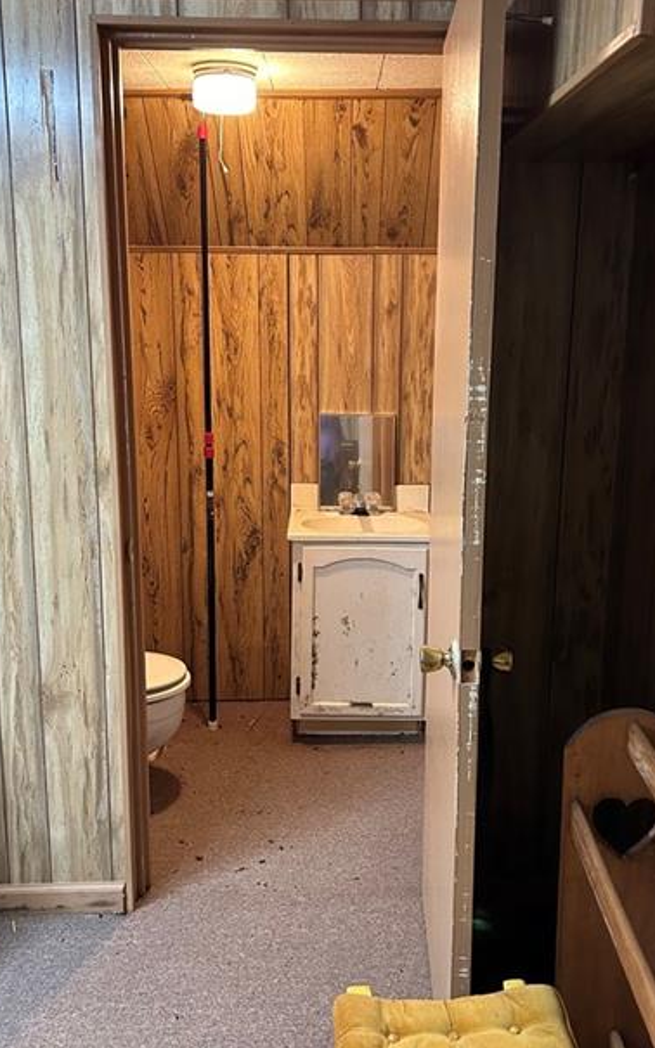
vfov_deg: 55.3
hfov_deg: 36.2
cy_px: 495
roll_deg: -2.2
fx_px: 1000
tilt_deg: -11.2
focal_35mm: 35
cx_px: 362
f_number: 1.5
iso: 400
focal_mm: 5.7
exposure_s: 1/60
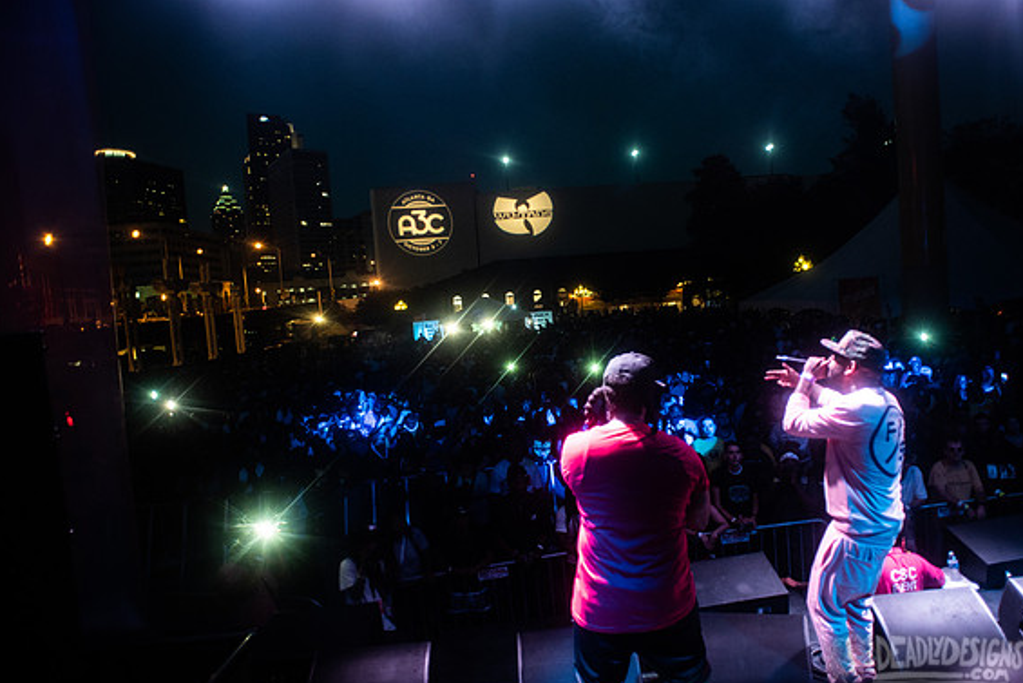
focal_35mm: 23
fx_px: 654
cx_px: 579
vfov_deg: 55.1
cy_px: 350
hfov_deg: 75.7
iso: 1600
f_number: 3.5
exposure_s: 1/60
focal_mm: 20
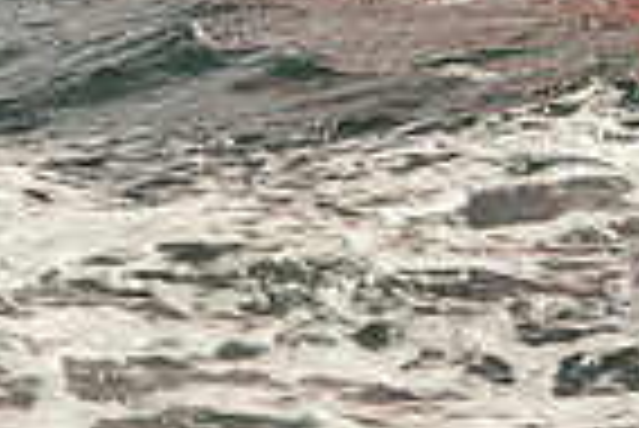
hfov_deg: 5.6
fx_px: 6539
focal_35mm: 368
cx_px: 207
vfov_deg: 3.7
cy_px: -385
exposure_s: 1/1600
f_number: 9
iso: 400
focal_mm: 90
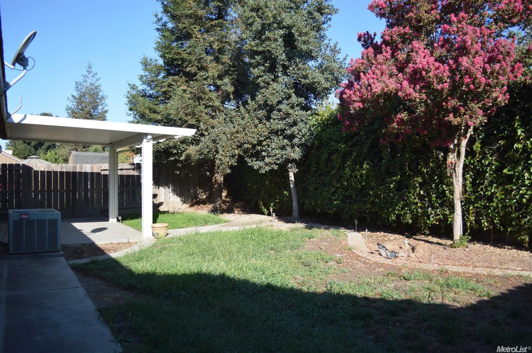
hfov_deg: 67.4
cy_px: 176
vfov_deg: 47.8
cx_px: 266
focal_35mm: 27
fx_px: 399
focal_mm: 18
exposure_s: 1/640
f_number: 3.5
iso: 100
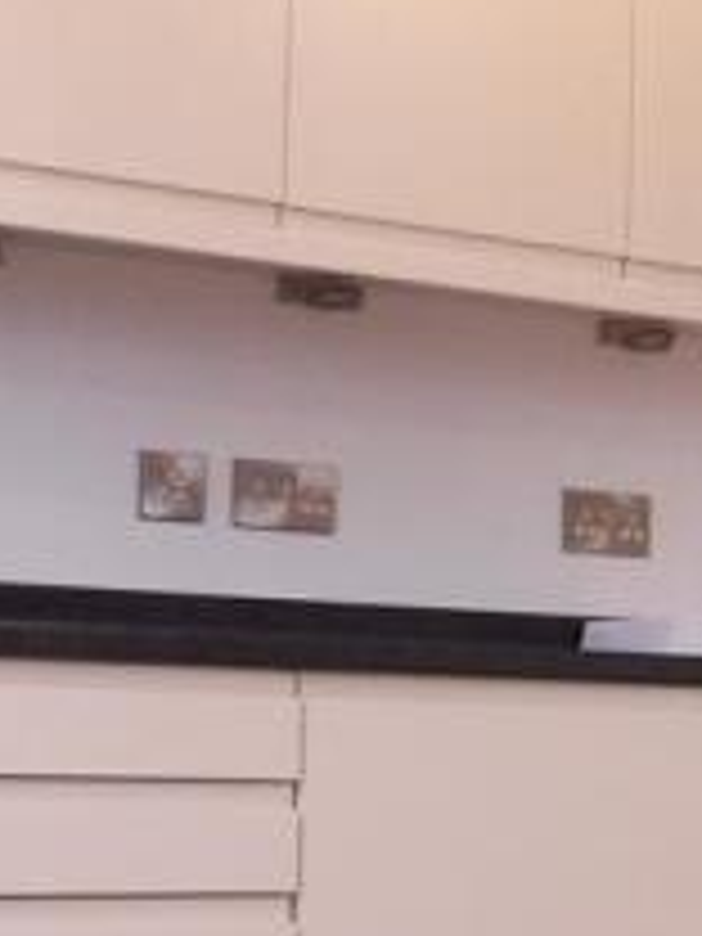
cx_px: 1206
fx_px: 3191
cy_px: 765
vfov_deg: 16.6
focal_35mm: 118
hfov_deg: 11.7
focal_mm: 4.3
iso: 250
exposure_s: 1/60
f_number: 3.3
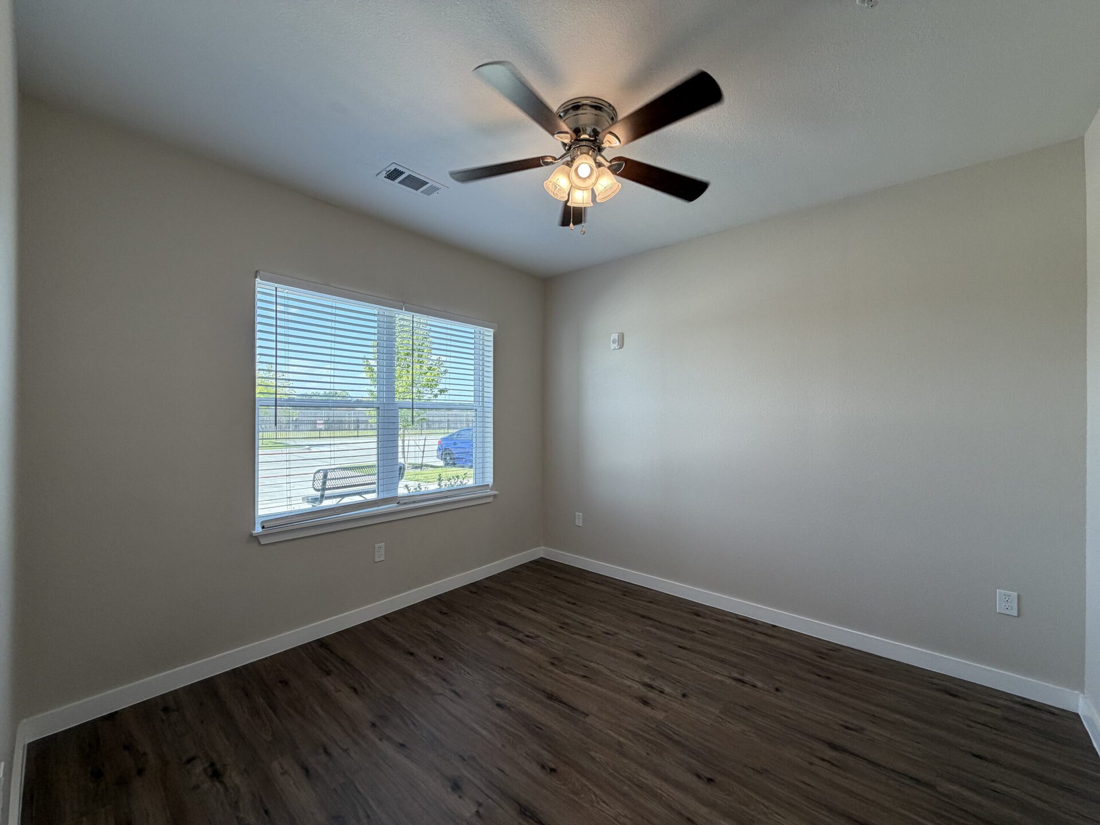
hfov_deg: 102.1
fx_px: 445
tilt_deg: -0.1
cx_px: 550
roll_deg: -0.4
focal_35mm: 14
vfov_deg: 85.7
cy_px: 412
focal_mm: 2.22
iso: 100
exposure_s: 1/120
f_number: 2.2
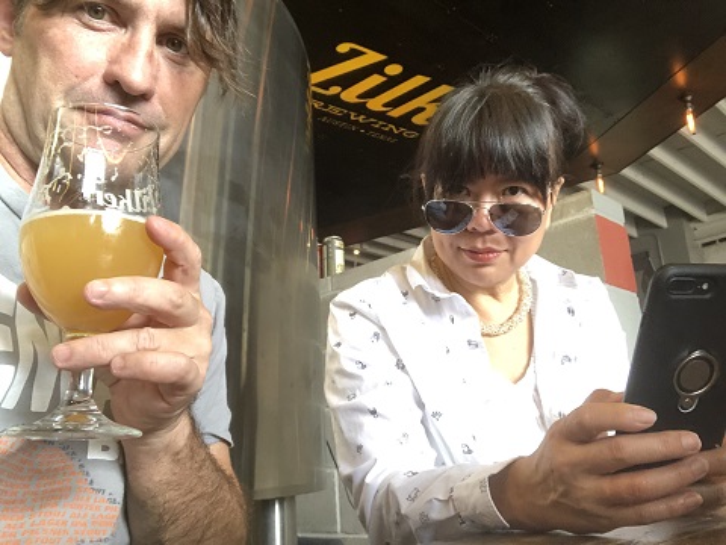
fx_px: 671
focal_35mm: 32
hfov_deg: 56.8
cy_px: 272
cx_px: 363
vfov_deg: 44.2
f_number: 2.2
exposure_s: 1/60
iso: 200
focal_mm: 2.87
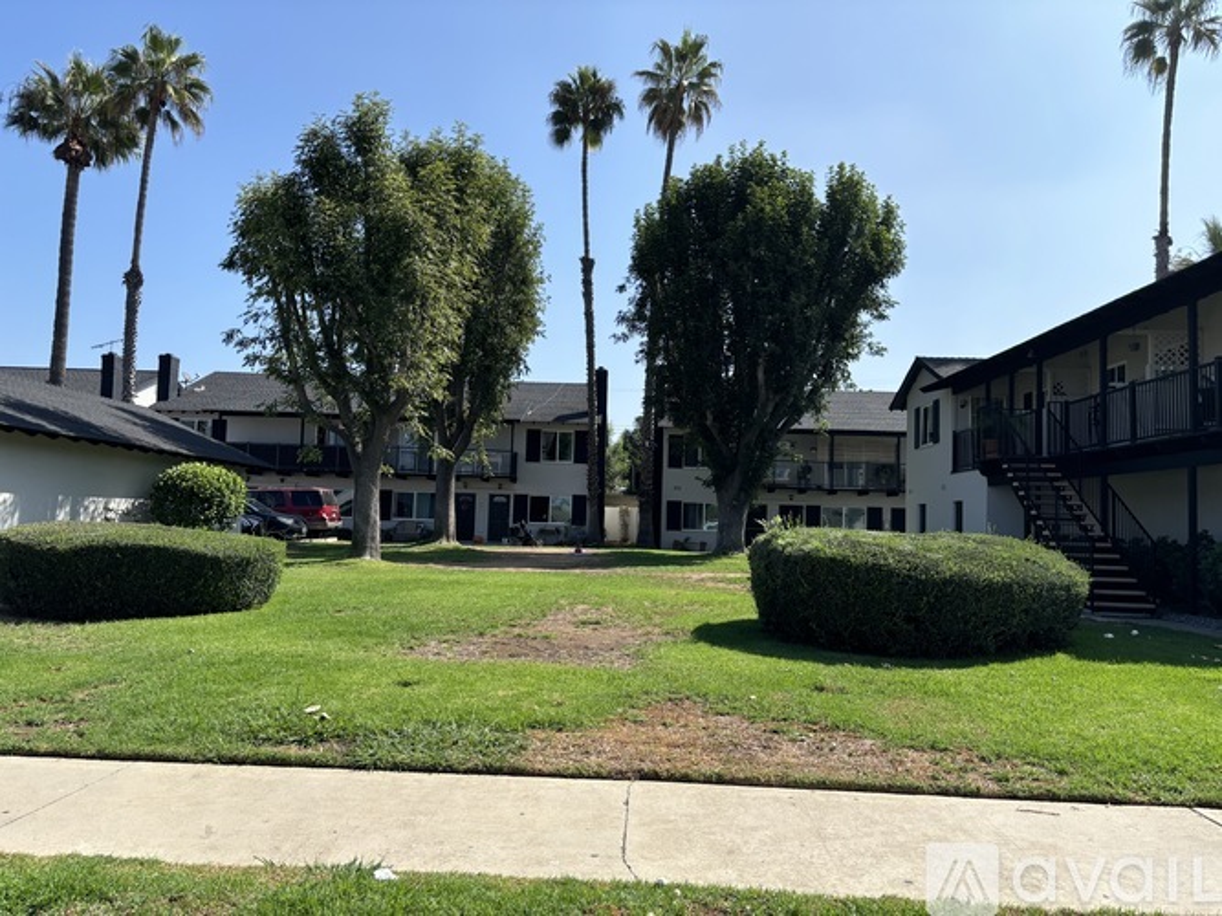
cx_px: 611
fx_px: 918
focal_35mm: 26
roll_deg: -2.3
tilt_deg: +3.3
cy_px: 458
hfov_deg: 67.3
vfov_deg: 53.0
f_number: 1.6
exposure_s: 1/2342
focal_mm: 5.96
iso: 50
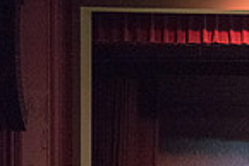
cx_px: 467
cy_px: 246
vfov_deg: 7.7
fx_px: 1219
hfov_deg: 10.8
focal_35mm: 176
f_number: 2.8
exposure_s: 1/160
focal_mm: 44
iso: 4000
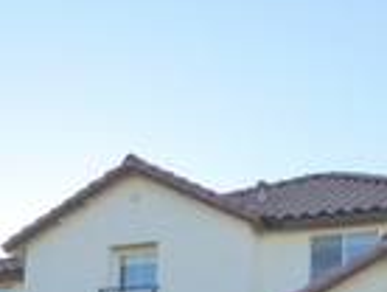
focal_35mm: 85
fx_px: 952
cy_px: 340
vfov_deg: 16.8
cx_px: 255
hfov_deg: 22.9
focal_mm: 6.1
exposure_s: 1/500
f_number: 3.7
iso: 160
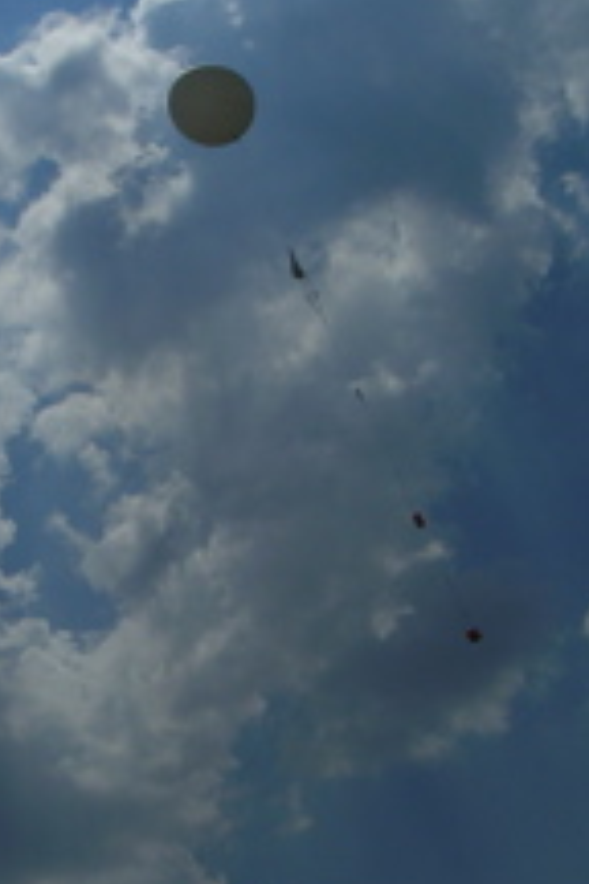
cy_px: 569
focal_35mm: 66
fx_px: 1620
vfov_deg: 30.3
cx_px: 119
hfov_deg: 20.4
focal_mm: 5.8
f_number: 5.6
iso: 50
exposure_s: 1/2283
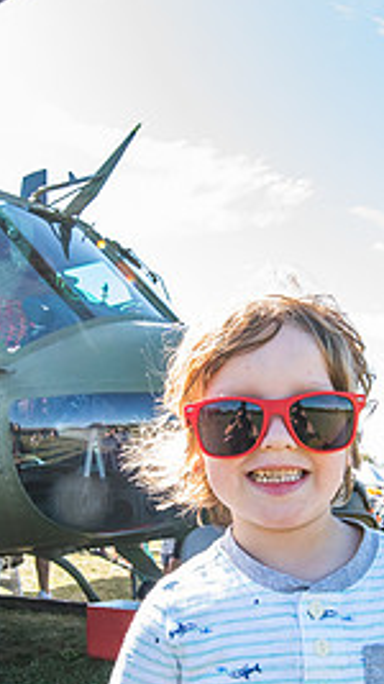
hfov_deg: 31.8
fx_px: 670
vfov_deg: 53.6
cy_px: 418
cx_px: 238
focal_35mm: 37
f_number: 5.6
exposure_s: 1/200
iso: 250
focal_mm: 14
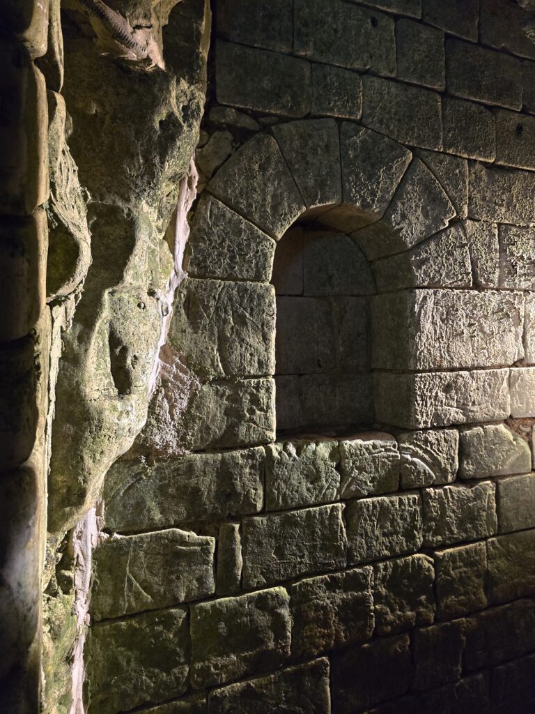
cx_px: 268
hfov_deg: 58.9
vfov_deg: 73.9
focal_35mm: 23
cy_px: 357
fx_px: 474
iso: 1600
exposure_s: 1/100
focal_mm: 6.3
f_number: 1.7
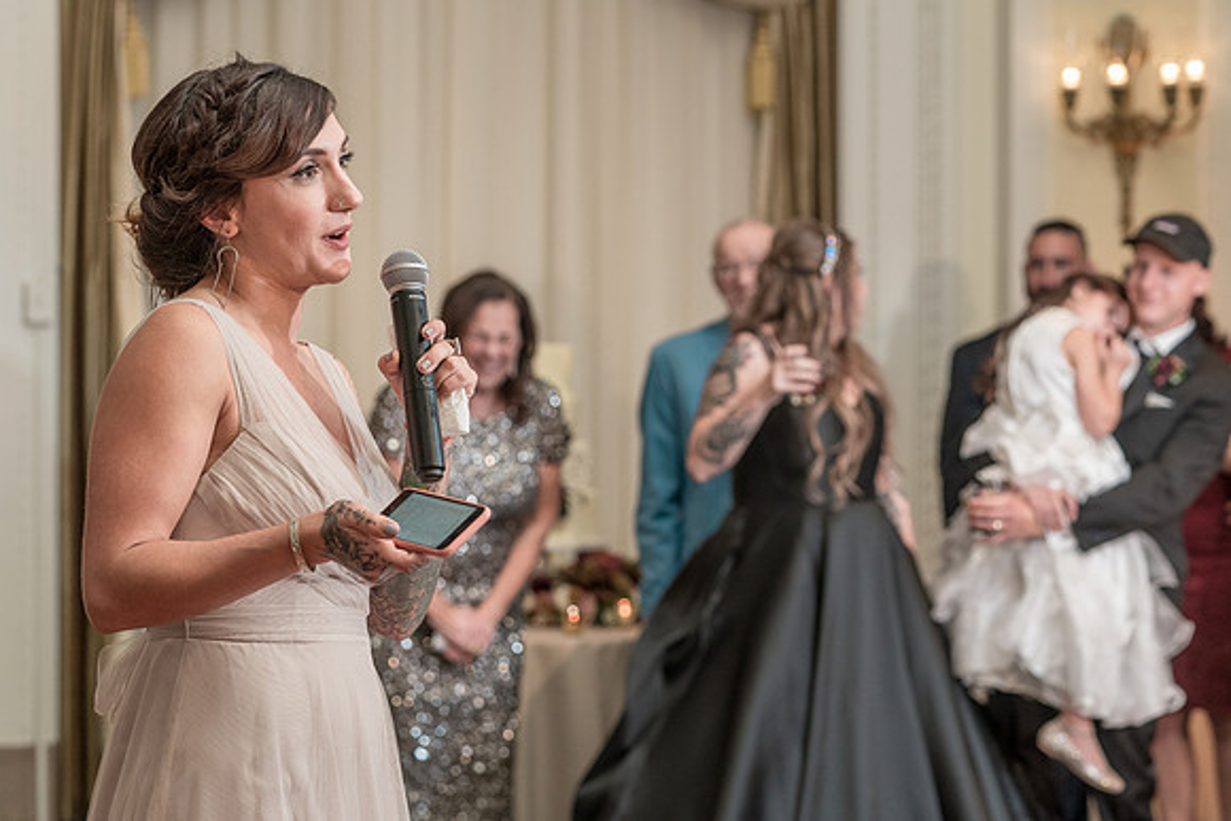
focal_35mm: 87
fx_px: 2982
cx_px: 658
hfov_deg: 23.3
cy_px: 439
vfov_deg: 15.7
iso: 2000
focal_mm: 81
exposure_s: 1/200
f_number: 4
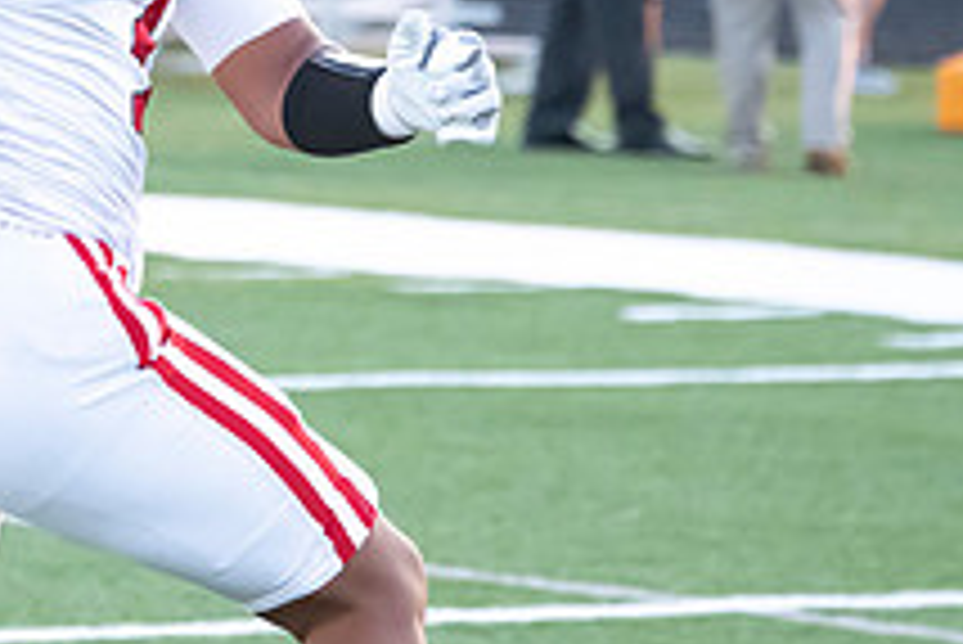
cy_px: 65
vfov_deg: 3.4
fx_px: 10894
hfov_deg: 5.1
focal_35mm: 407
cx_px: 108
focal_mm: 150
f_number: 5.6
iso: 4000
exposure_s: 1/800
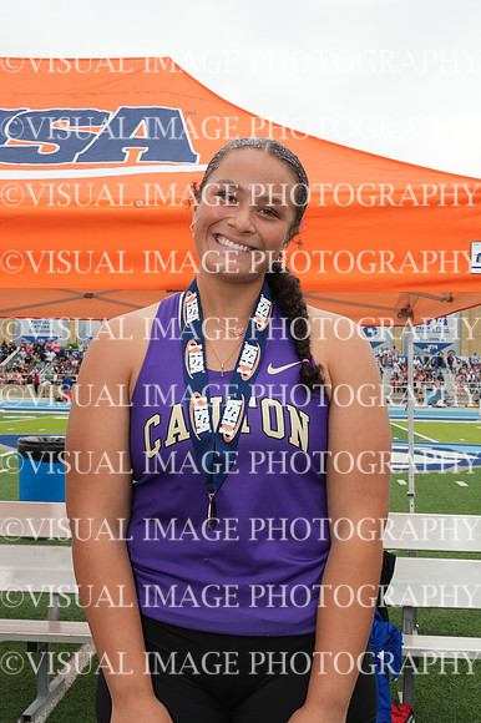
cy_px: 362
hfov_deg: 26.5
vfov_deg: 38.9
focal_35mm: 51
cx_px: 240
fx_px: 1023
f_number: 11
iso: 125
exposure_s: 1/125
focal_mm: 34
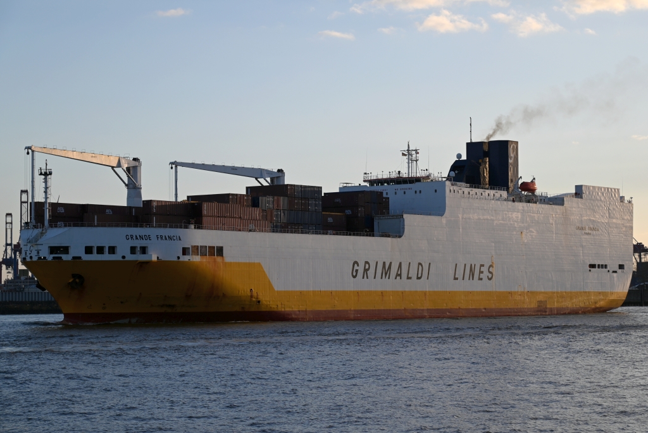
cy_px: 216
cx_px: 324
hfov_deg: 24.7
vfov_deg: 16.7
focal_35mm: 82
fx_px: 1477
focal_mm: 82
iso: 100
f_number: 6.3
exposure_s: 1/320
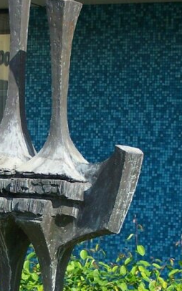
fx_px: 1467
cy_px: 224
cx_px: 10
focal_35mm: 185
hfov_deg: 7.1
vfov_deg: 11.3
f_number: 3.1
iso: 80
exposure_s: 1/640
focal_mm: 9.8
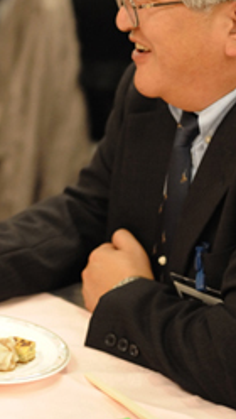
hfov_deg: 8.8
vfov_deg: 15.8
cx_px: -84
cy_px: 73
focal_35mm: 135
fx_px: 1498
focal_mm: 50
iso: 2200
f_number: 2.8
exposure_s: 1/100
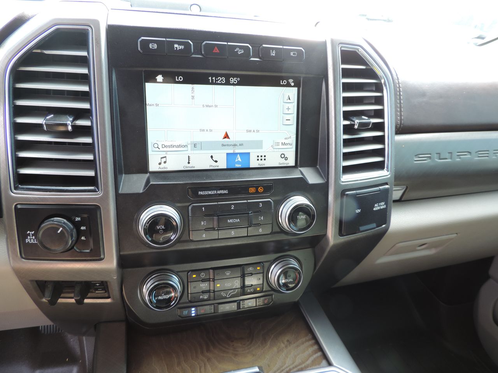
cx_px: 249
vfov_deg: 56.8
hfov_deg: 71.6
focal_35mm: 24
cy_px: 186
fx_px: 345
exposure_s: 1/40
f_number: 3
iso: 80
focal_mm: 4.3
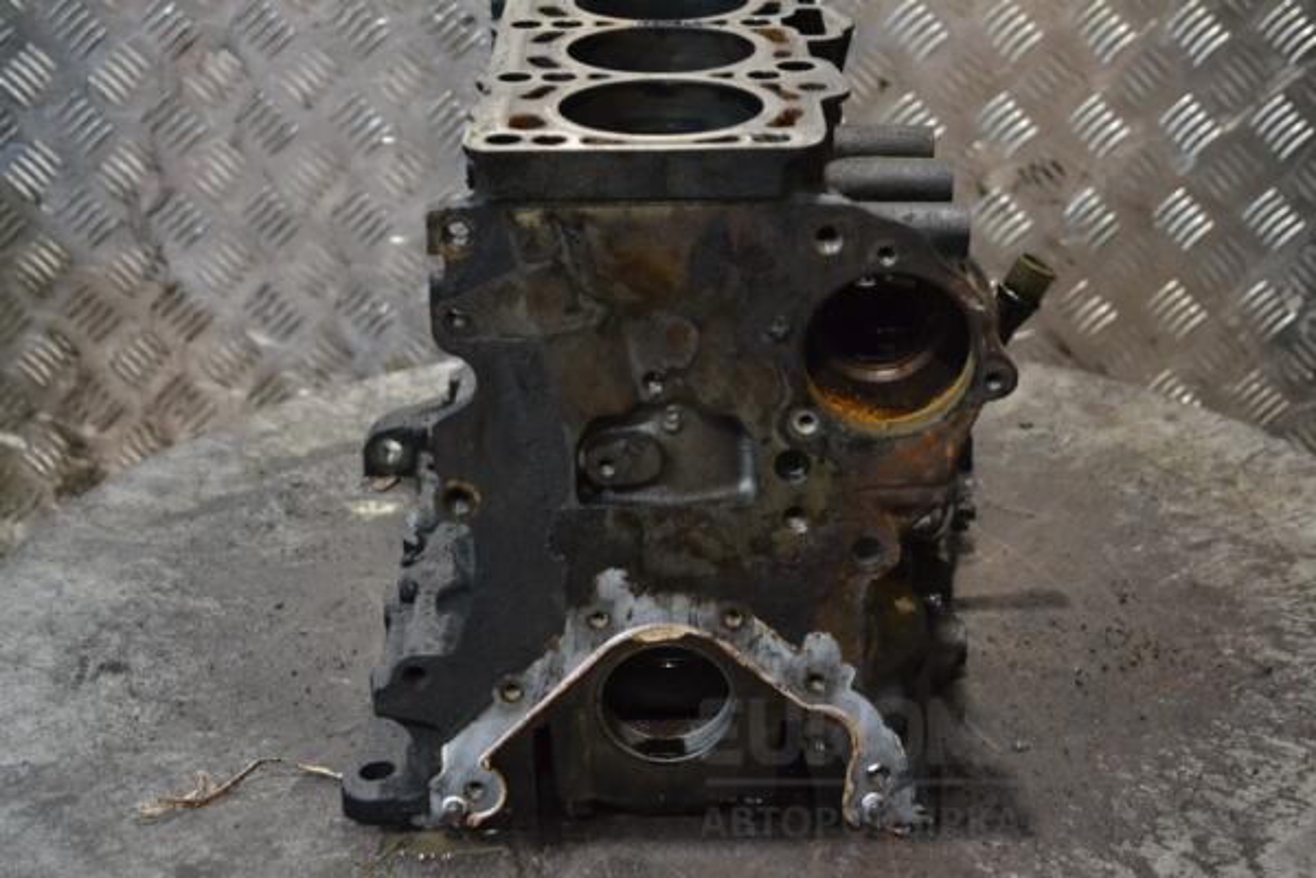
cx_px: 658
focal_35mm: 63
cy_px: 439
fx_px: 2303
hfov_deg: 31.9
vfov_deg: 21.6
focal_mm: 42
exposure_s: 1/100
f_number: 5.3
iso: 3200
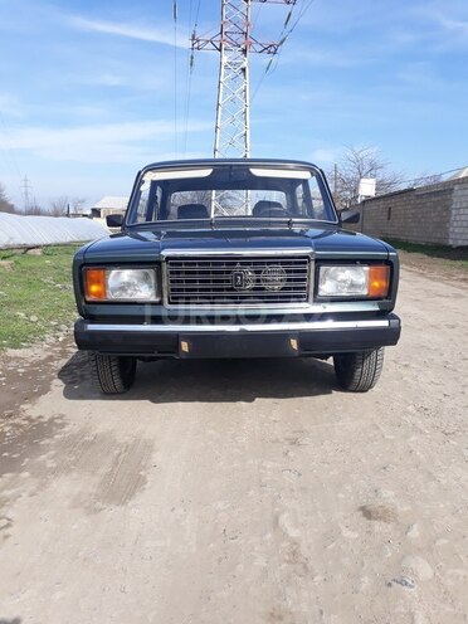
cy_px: 312
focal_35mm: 27
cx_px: 234
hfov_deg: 51.4
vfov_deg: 65.3
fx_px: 487
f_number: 1.9
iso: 40
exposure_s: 1/1220
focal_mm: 3.6
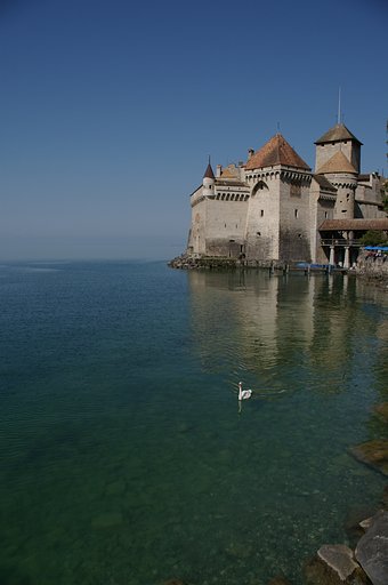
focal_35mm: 27
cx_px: 194
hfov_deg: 47.8
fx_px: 438
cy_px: 292
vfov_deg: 67.4
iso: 200
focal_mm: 18
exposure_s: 1/750
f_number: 8
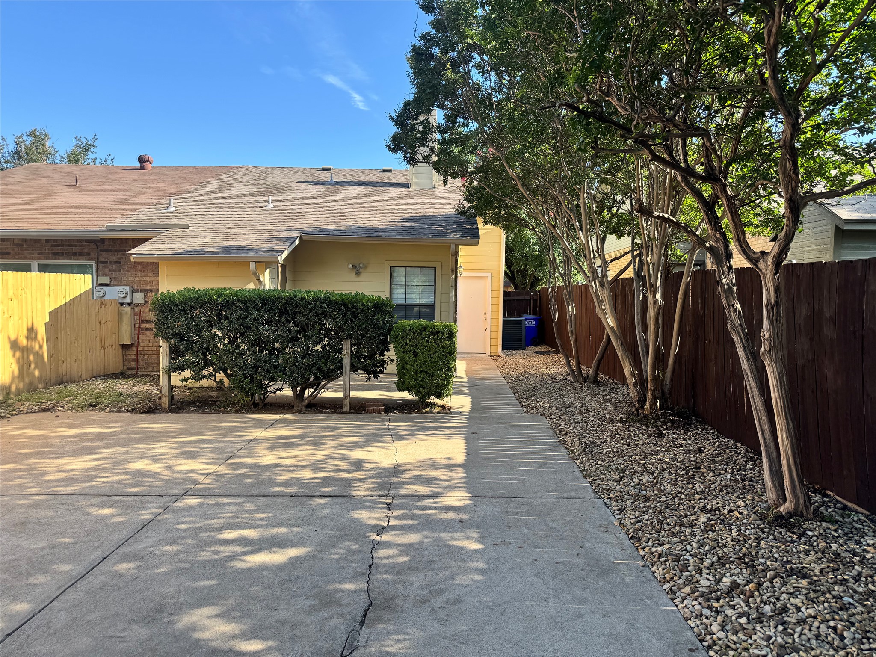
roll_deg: -2.3
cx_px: 438
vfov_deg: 56.8
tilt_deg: -3.5
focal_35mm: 24
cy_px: 328
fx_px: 607
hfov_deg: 71.6
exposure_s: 1/1151
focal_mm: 6.76
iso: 80
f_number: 1.78
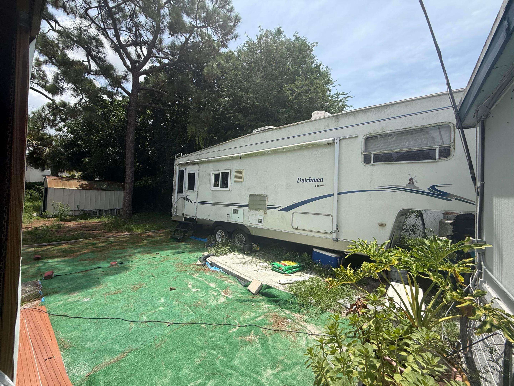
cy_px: 193
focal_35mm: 14
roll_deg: -3.6
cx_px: 257
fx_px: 208
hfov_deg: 102.1
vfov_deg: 85.7
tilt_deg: +0.9
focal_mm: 2.22
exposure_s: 1/1613
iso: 50
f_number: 2.2
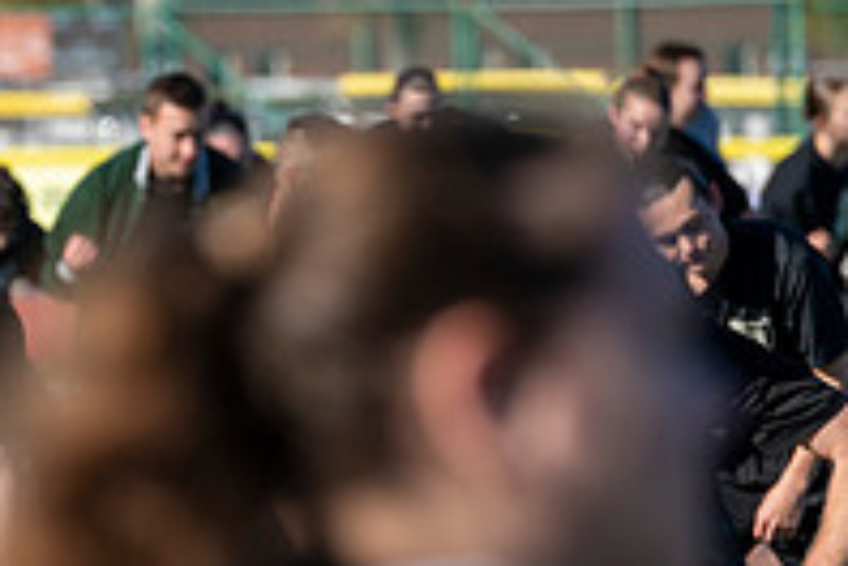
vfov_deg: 2.4
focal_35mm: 585
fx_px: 13779
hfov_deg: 3.5
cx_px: -390
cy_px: 379
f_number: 5
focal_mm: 200
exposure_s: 1/2000
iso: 200
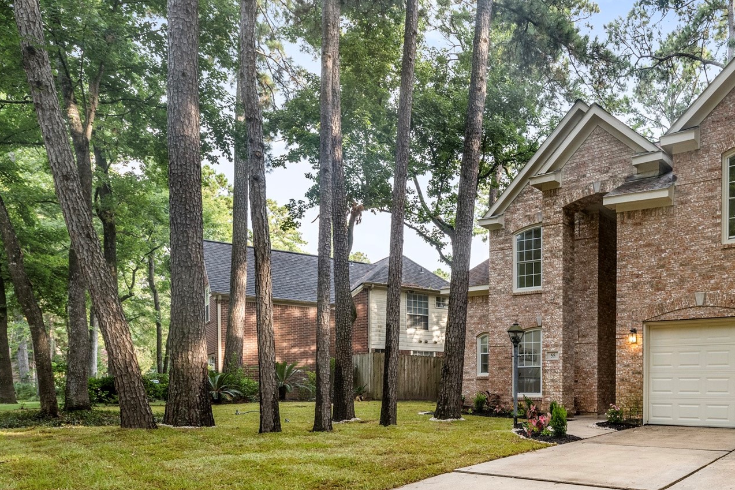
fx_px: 592
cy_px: 389
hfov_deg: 59.2
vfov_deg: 43.0
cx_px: 577
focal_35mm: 29
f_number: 9
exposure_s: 1/25
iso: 800
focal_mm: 17
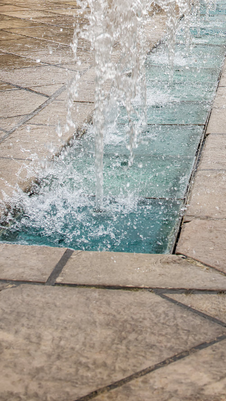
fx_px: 790
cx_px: 279
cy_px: -55
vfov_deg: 26.0
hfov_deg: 15.6
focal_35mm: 74
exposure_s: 1/500
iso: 100
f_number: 7.1
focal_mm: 20.6
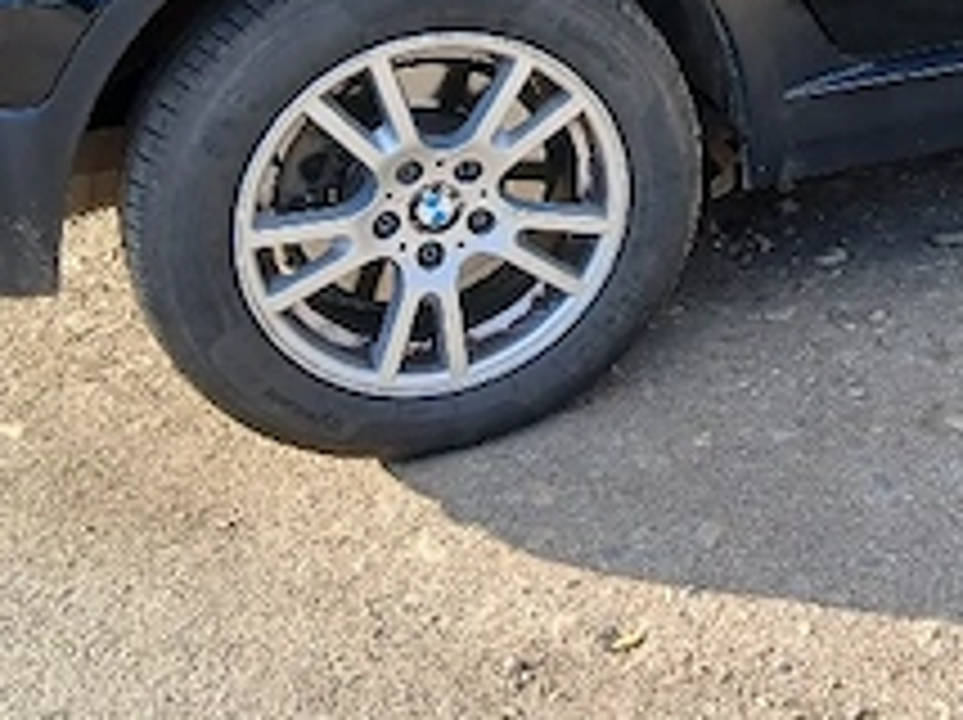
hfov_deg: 25.5
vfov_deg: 19.5
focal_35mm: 73
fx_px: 2029
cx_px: 950
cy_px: -27
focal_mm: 3.98
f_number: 1.8
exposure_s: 1/104
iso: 20
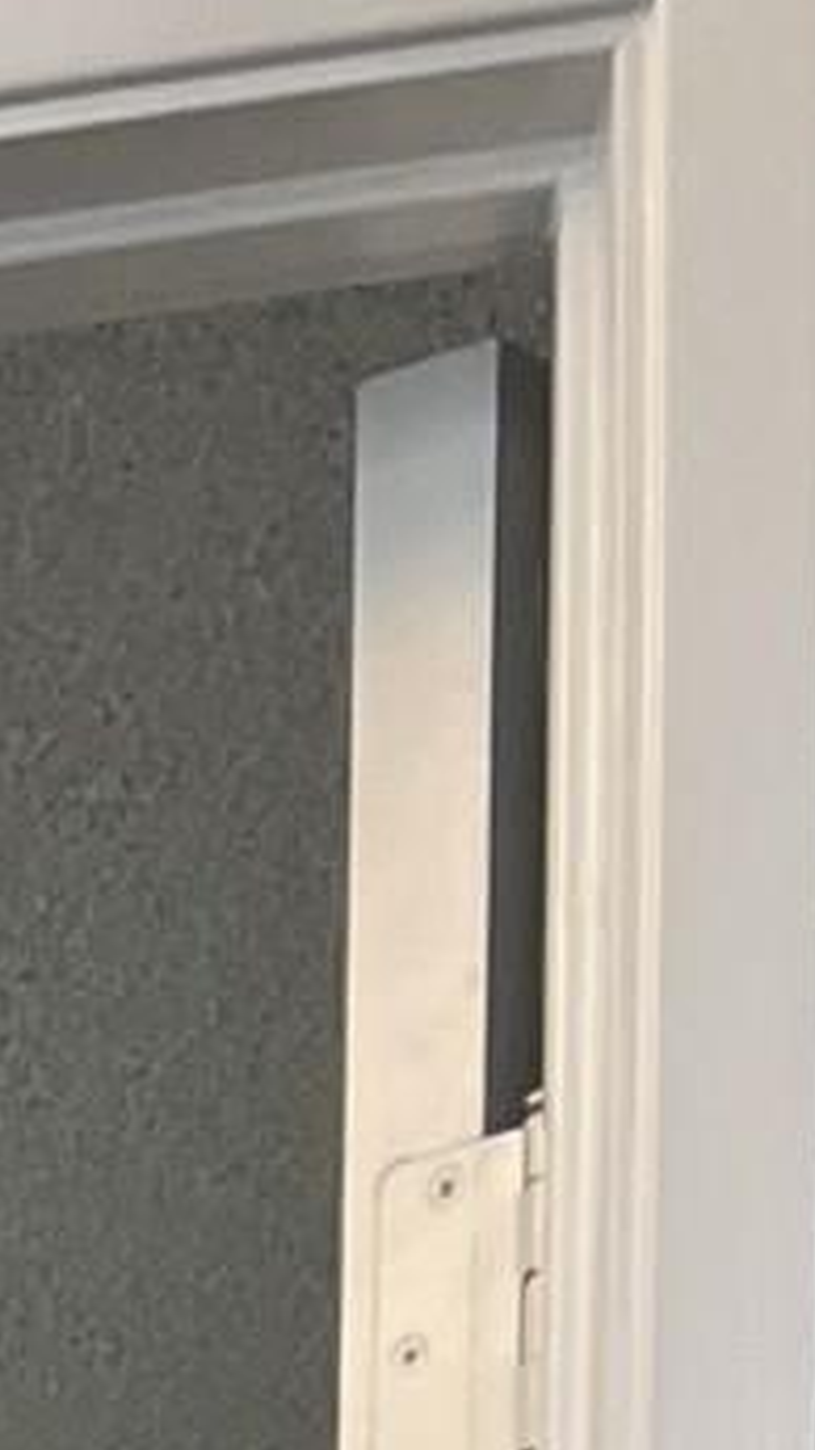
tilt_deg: -9.1
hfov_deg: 5.7
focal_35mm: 189
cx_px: -2159
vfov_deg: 8.8
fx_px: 7263
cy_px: 4695
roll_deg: +2.0
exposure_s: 1/120
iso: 64
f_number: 1.5
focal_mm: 5.7
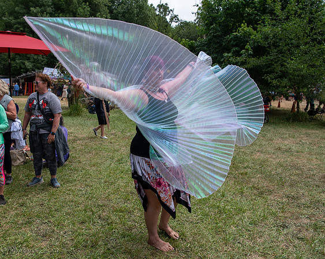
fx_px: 287
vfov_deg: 48.7
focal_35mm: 30
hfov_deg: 59.0
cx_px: 146
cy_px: 130
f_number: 6.3
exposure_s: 1/320
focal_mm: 24
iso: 100
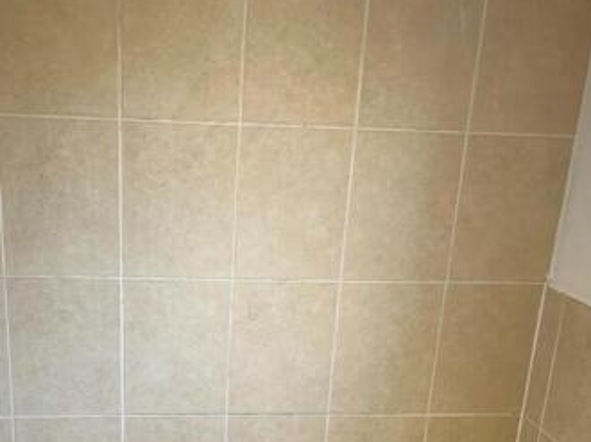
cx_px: 221
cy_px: 380
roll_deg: -1.9
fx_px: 785
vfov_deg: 30.4
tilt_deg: -20.5
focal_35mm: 46
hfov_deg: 41.0
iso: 64
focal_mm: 4.25
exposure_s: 1/100
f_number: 1.8
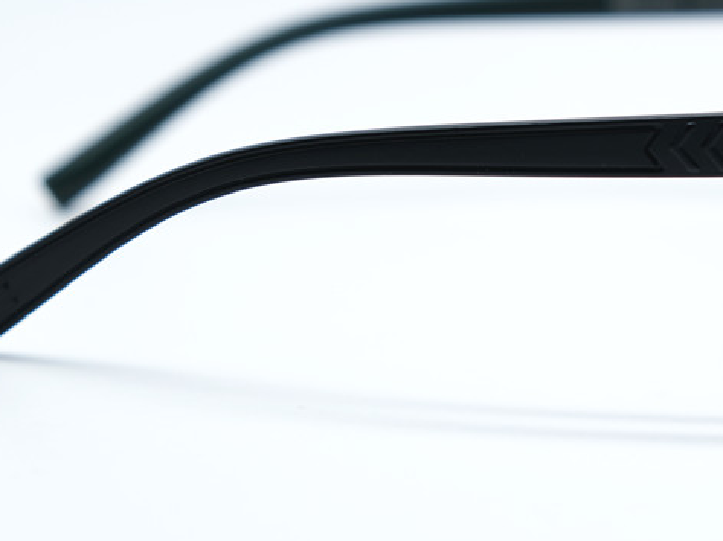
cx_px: 593
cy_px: 181
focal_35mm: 140
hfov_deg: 14.0
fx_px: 2923
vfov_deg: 10.6
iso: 160
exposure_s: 1/160
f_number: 4.5
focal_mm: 46.3
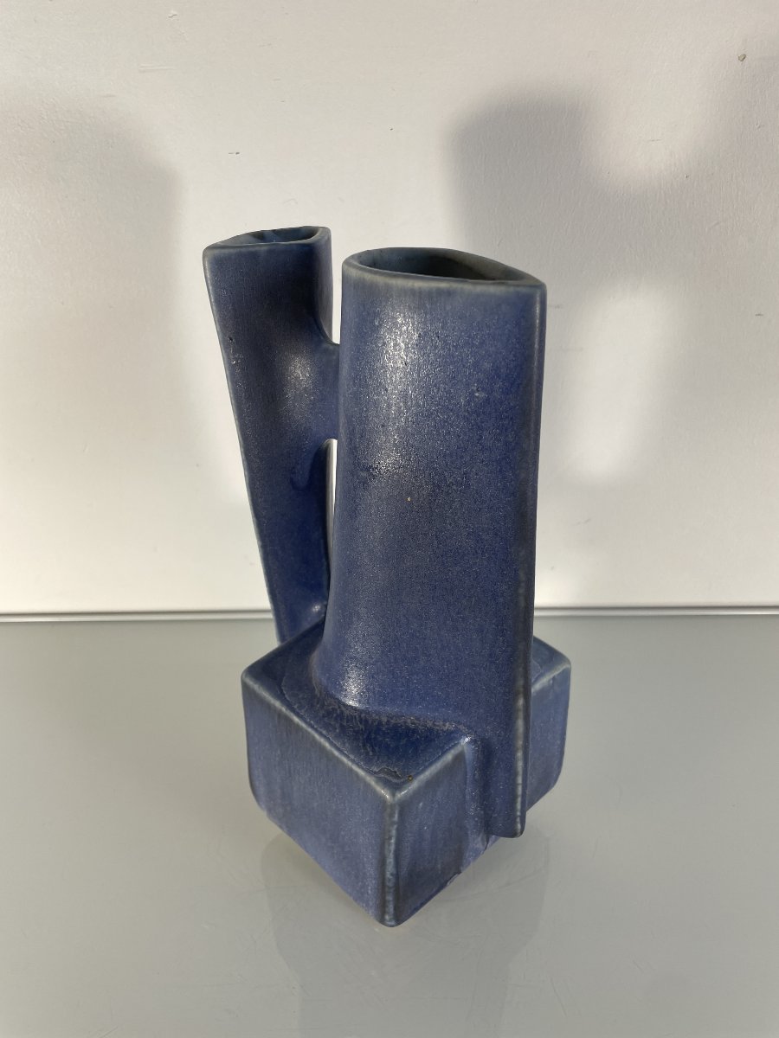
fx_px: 780
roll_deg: +0.7
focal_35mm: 26
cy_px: 519
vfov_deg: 67.3
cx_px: 390
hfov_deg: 53.1
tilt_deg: -32.9
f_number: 1.6
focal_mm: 4.2
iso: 32
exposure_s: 1/129
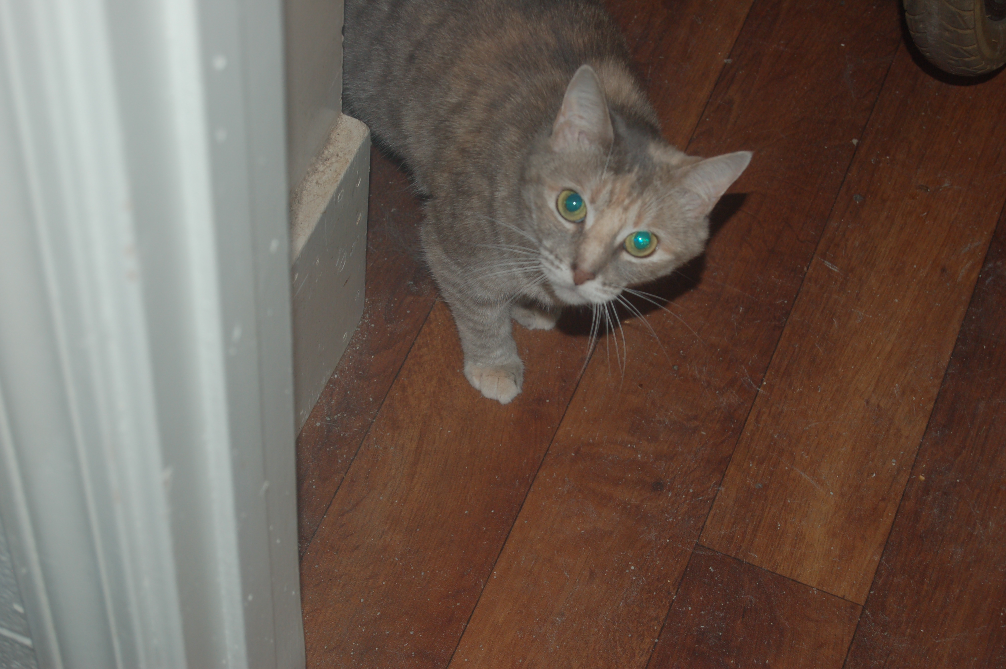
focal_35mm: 82
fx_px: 2303
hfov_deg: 24.6
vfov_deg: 16.5
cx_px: 503
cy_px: 334
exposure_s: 1/60
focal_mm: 55
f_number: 5.6
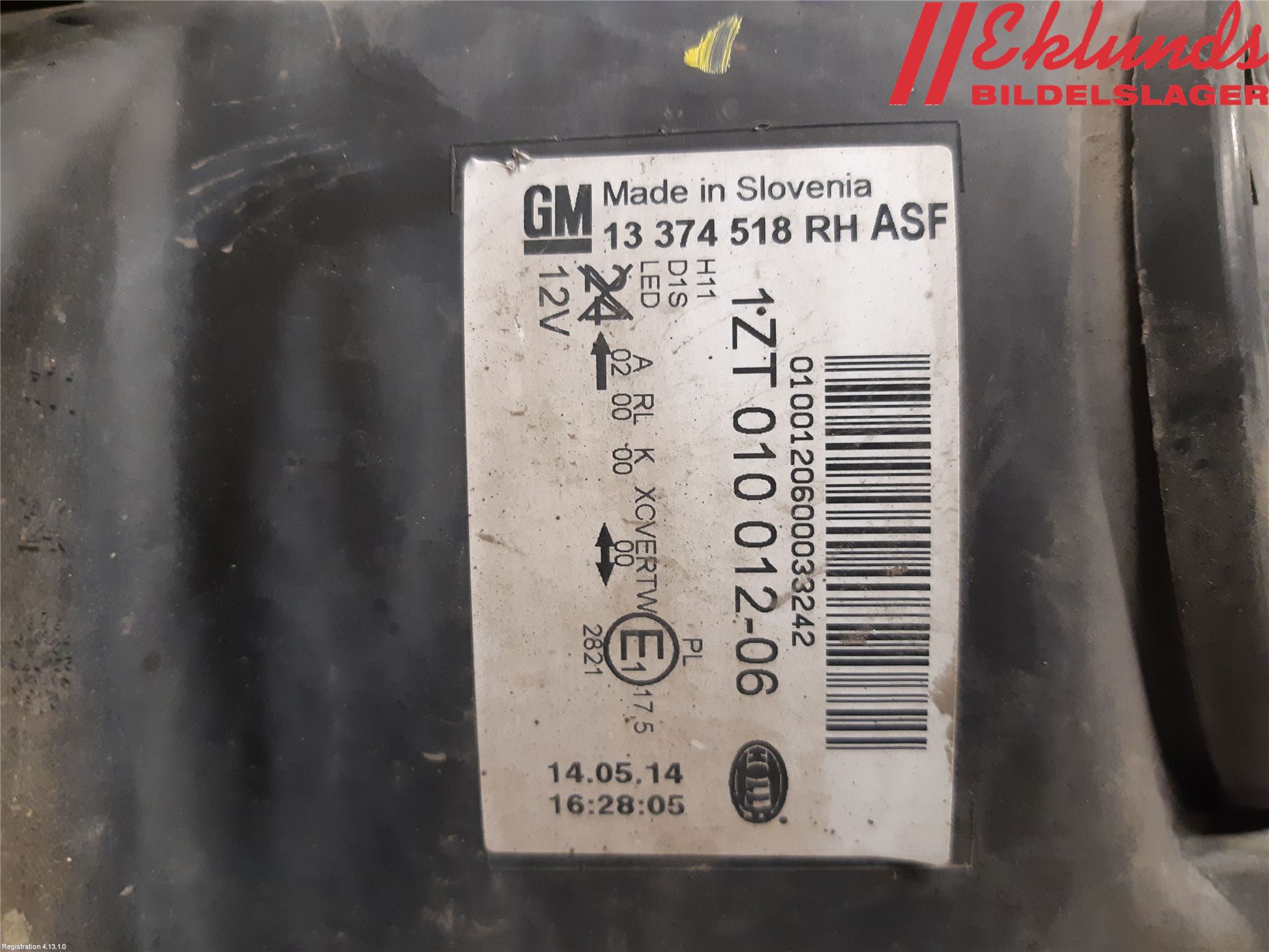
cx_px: 634
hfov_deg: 67.3
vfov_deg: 53.1
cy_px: 476
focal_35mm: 26
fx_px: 953
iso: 250
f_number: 1.7
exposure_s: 1/50
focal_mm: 3.93
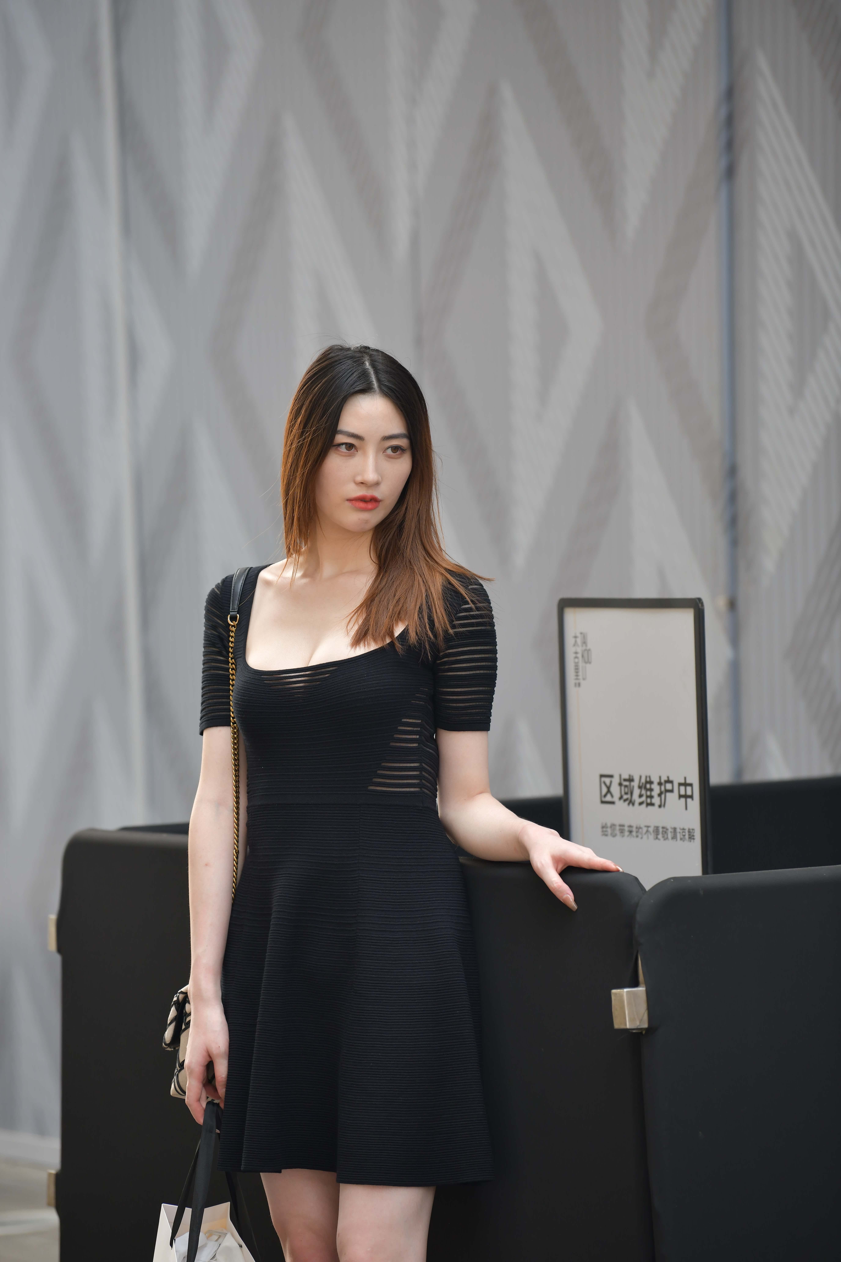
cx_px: 420
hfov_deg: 6.9
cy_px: 631
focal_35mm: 200
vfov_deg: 10.3
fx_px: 7008
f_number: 3.5
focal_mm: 200
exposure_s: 1/500
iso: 500
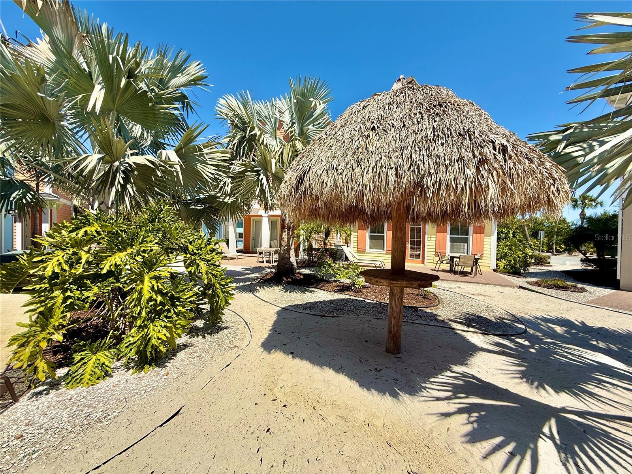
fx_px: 256
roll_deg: -1.8
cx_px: 316
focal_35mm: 14
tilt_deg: -0.8
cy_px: 237
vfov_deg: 85.7
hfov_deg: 102.1
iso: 50
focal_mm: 2.22
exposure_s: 1/2410
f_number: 2.2
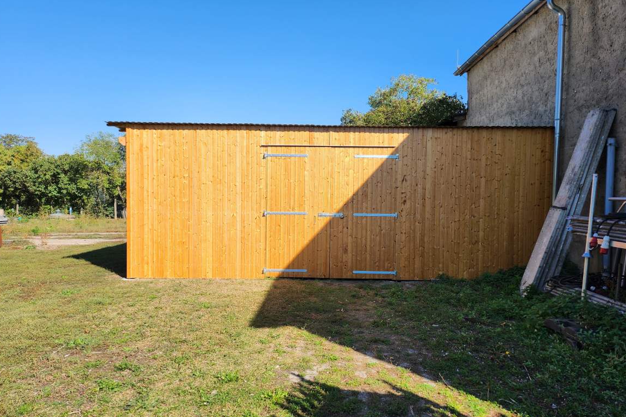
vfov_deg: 49.5
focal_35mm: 26
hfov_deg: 69.4
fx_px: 452
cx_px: 318
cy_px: 216
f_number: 1.8
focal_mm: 5
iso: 50
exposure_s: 1/2071
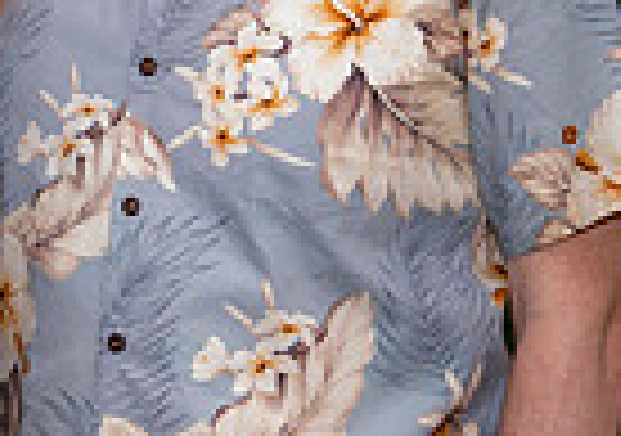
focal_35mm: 195
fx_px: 3421
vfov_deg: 7.3
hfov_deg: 10.3
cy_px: 29
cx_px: -13
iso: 64
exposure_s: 1/100
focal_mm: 45
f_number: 3.5
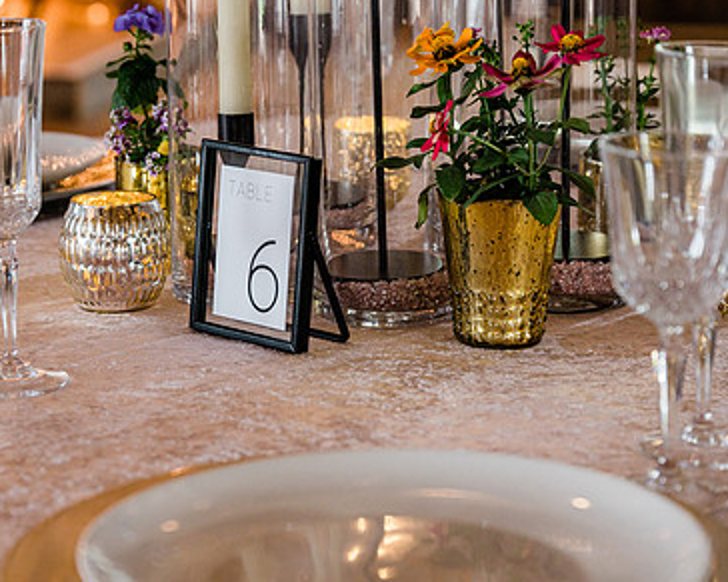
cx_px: 286
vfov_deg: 14.4
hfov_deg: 17.9
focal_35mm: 107
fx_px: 2305
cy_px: 216
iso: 320
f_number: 4.5
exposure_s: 1/200
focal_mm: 70
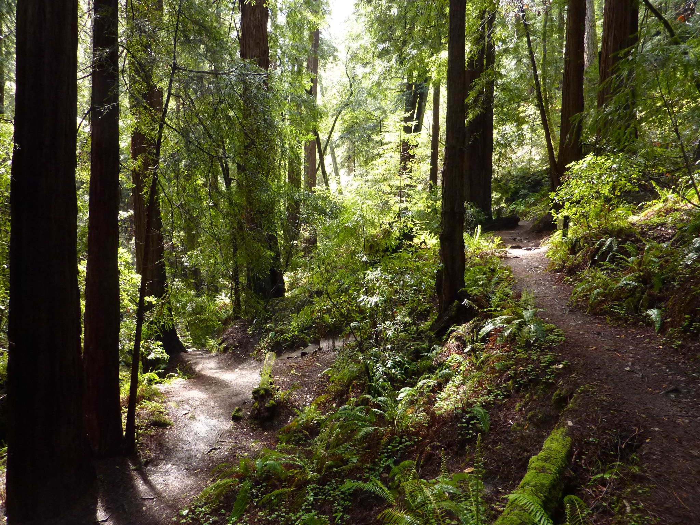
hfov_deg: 69.4
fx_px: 506
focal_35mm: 25
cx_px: 350
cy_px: 262
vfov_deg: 54.9
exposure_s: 1/30
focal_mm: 4.1
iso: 250
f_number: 3.3
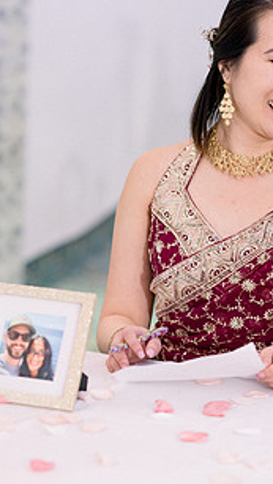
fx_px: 2159
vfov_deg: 12.8
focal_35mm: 168
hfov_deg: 7.2
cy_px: 201
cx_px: 271
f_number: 2.2
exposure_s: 1/160
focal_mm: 85
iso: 1600
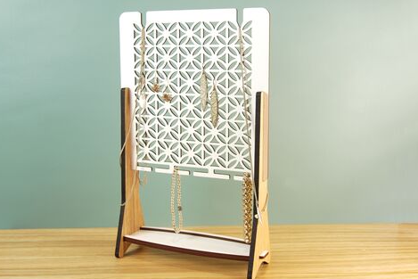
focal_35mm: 43
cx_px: 209
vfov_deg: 31.2
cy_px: 142
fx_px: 499
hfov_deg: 45.4
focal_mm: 28
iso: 100
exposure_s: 1/15
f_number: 6.3
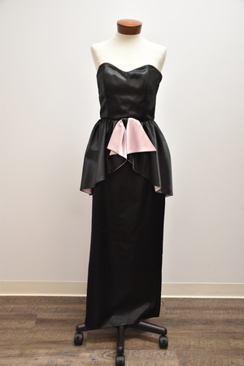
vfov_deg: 53.1
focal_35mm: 36
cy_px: 183
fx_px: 366
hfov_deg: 36.9
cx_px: 122
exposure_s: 1/80
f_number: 4.5
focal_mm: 24
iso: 1000
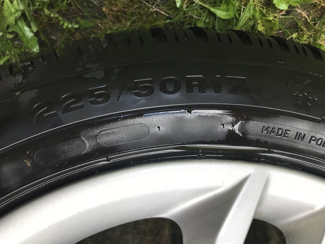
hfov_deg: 63.4
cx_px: 162
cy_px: 122
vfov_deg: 49.7
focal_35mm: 28
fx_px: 263
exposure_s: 1/326
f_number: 1.8
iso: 20
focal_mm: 3.99
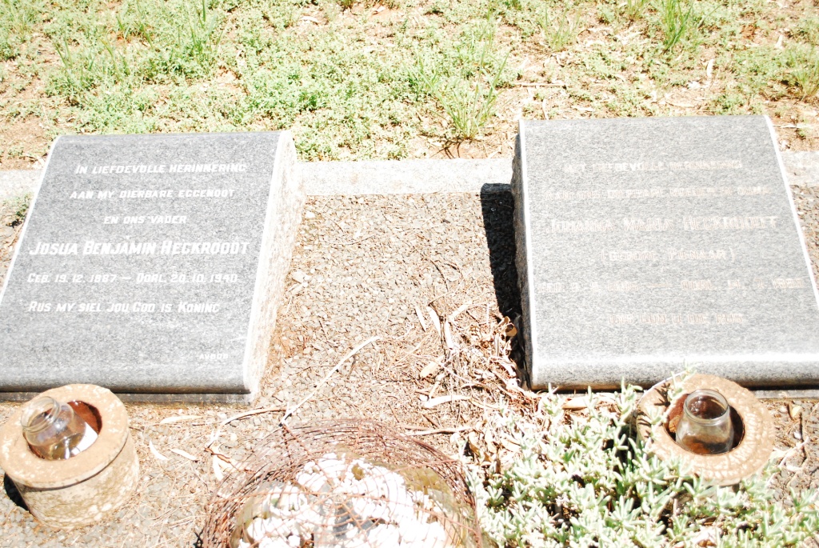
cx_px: 410
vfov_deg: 34.3
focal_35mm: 39
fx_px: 888
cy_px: 274
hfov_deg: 49.5
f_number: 4.5
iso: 1600
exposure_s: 1/4000
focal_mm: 26
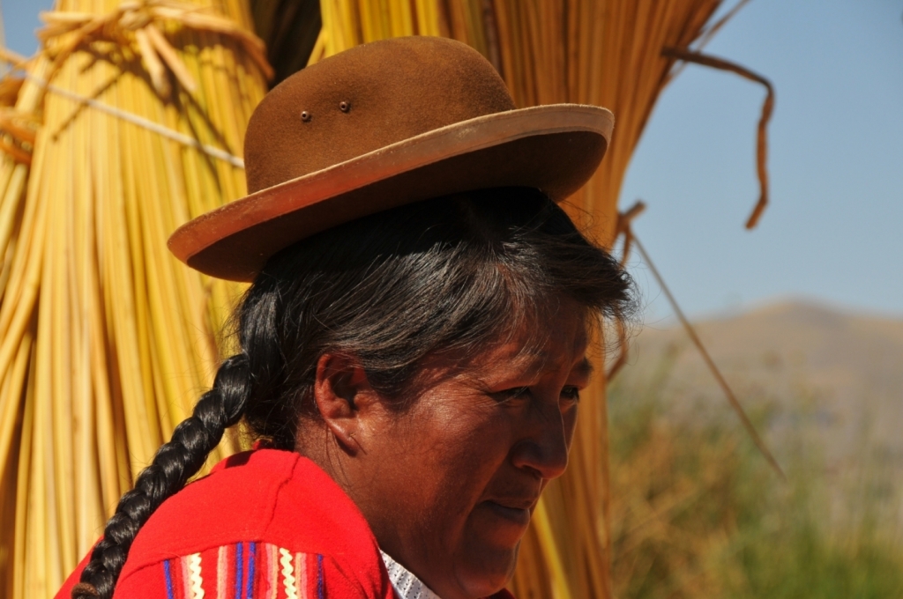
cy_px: 300
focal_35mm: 202
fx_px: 5073
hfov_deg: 10.2
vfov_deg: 6.8
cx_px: 452
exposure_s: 1/350
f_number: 9.5
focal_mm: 135
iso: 200
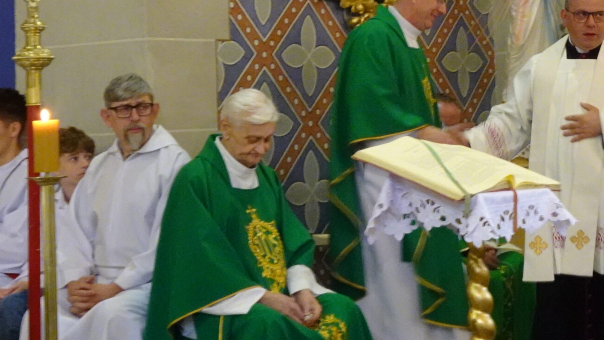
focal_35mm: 94
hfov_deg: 22.3
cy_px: 21
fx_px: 1505
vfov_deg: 12.7
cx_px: 497
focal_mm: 7.29
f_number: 4.5
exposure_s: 1/20
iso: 800
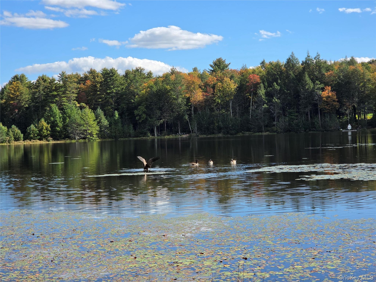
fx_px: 749
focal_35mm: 69
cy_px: 141
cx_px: 188
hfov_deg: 28.2
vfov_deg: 21.3
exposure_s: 1/852
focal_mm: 7
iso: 25
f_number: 2.4
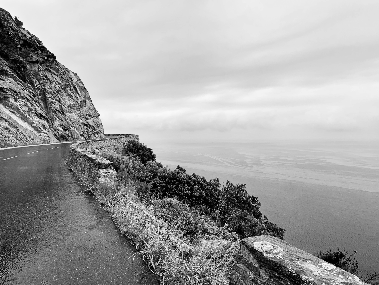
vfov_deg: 53.1
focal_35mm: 26
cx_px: 190
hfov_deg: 67.3
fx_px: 285
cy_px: 142
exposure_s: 1/348
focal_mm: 4.2
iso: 25
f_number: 1.8
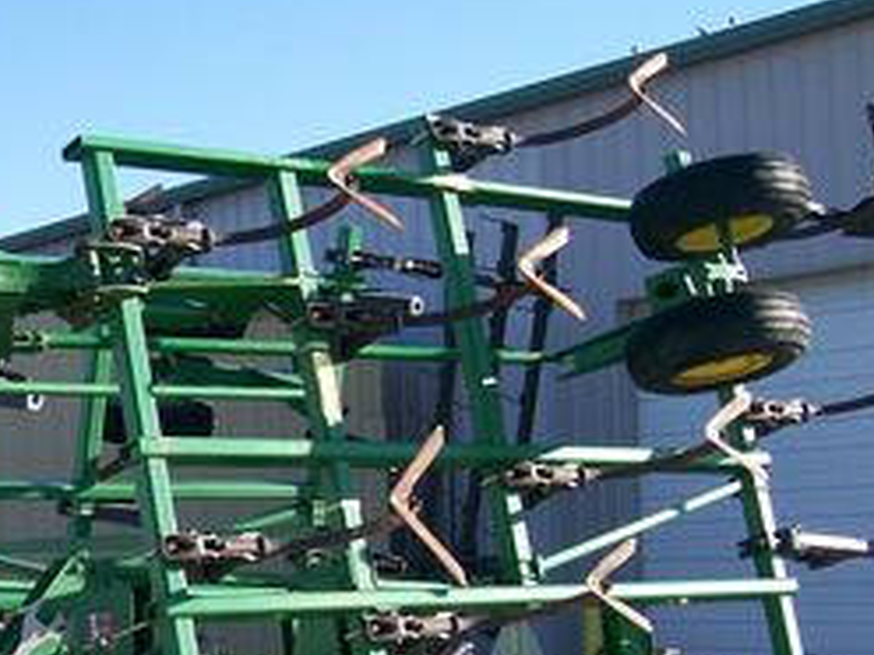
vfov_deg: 18.2
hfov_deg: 24.0
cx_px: 67
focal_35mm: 79
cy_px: 641
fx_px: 1995
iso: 80
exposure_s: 1/795
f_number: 2.7
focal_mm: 6
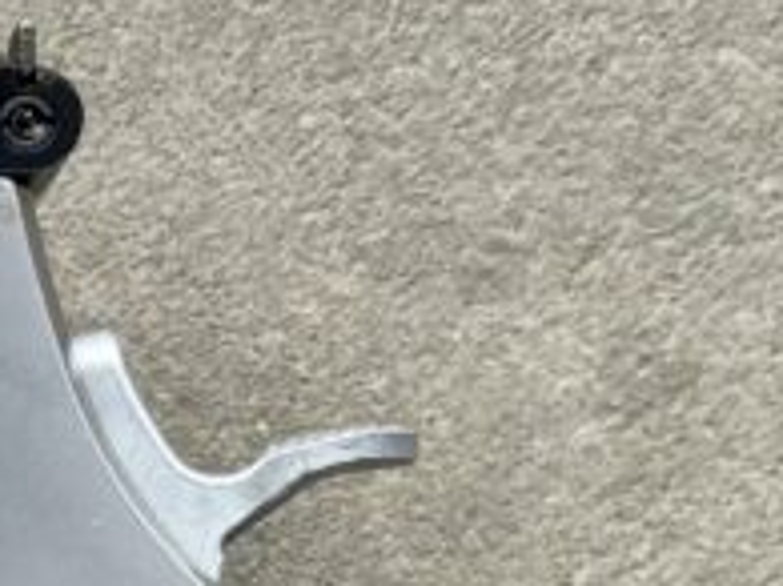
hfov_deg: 7.6
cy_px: 1172
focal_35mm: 252
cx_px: -614
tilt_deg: -87.2
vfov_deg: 5.8
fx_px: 5697
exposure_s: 1/491
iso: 64
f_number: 1.78
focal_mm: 6.76
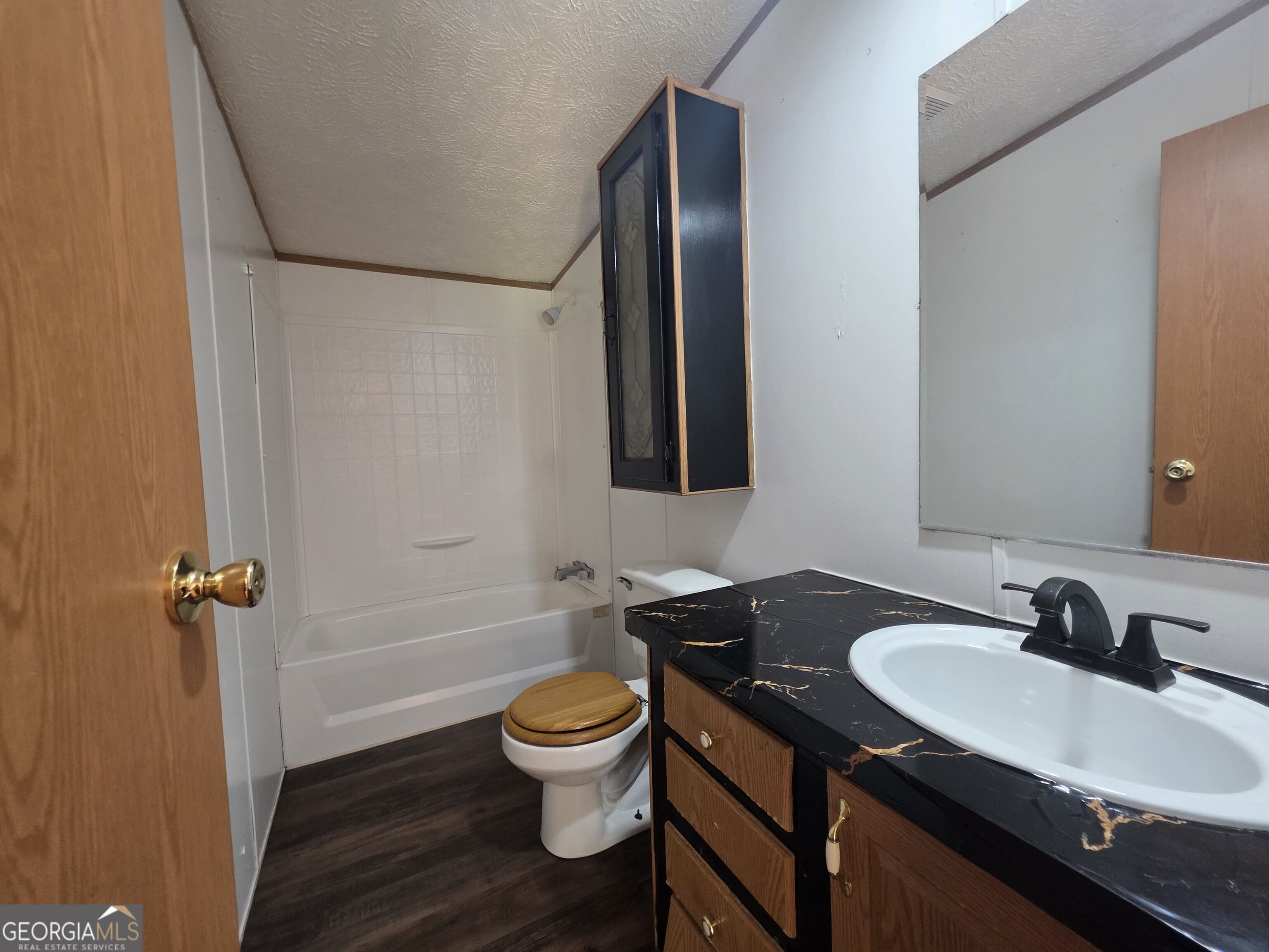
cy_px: 476
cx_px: 634
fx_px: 477
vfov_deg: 89.9
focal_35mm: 13
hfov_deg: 106.2
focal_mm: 2.2
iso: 320
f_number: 1.9
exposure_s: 1/100
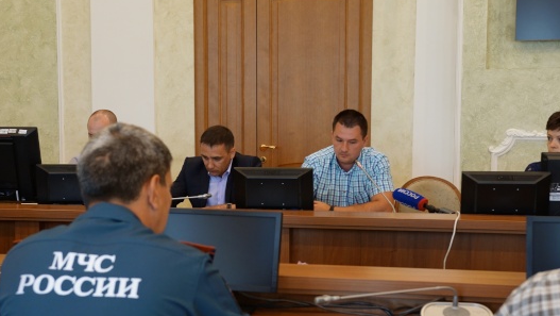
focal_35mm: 63
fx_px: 930
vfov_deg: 19.2
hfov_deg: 33.5
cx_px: 261
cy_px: 182
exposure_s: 1/80
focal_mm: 35
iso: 500
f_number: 4
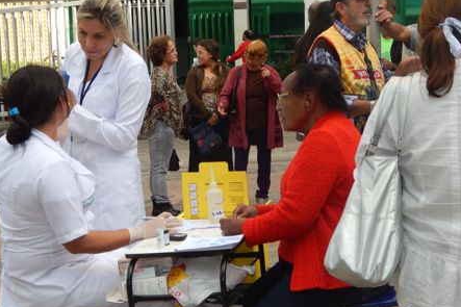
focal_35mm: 73
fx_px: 934
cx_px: 230
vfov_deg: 18.7
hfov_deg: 27.7
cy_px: 154
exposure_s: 1/250
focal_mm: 12.3
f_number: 4.1
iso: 125
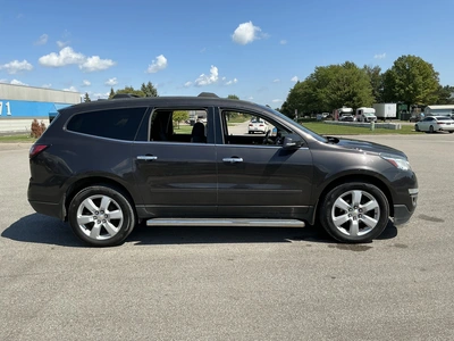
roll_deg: +0.6
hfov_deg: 63.4
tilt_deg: -5.1
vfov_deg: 49.7
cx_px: 227
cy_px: 170
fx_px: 367
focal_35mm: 28
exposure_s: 1/1626
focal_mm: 3
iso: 25
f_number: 1.8
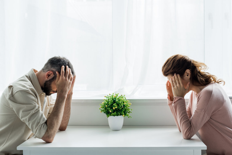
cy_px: 78
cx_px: 116
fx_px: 322
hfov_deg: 39.6
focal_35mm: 50
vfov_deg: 27.0
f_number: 4
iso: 200
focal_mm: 50
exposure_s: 1/160
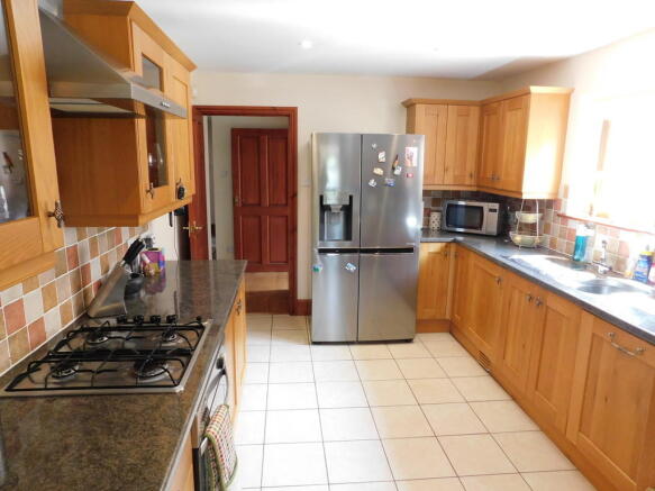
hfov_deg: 73.9
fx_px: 435
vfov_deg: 58.9
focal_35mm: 23
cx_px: 328
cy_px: 246
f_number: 3
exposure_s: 1/30
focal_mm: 4
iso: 320
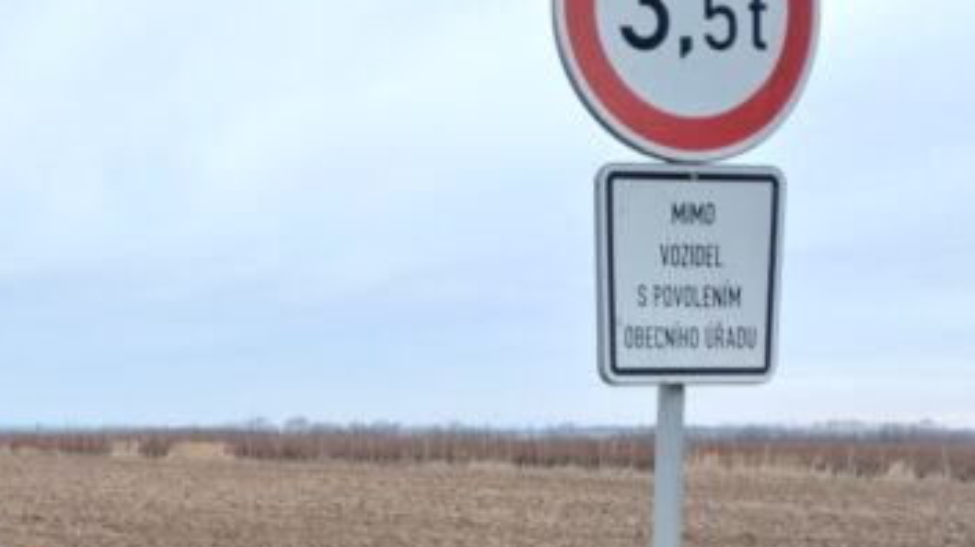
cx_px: -11
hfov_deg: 30.0
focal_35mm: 65
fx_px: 1679
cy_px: 662
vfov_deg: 17.6
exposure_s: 1/33
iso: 241
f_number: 1.8
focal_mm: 4.27
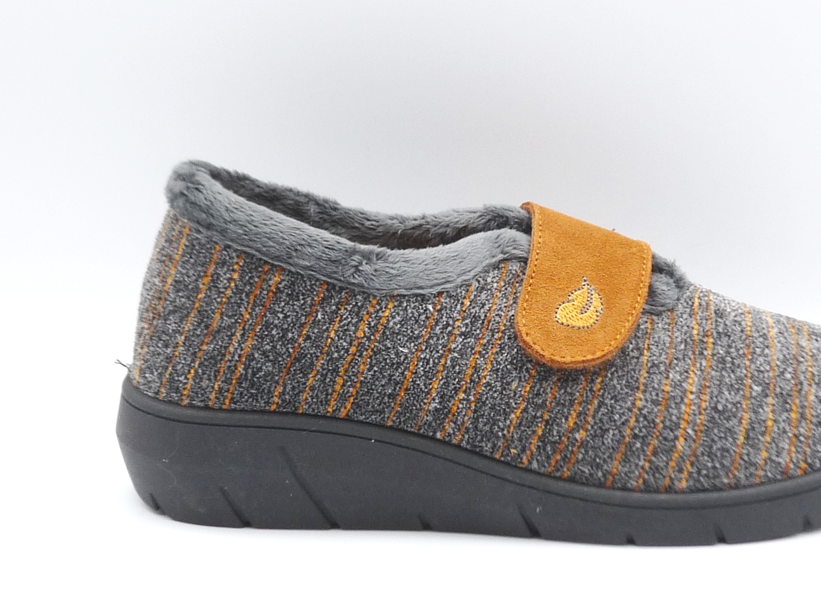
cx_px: 489
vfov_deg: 23.7
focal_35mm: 62
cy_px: 316
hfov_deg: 31.1
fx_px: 1471
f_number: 4
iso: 100
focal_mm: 5
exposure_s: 1/100
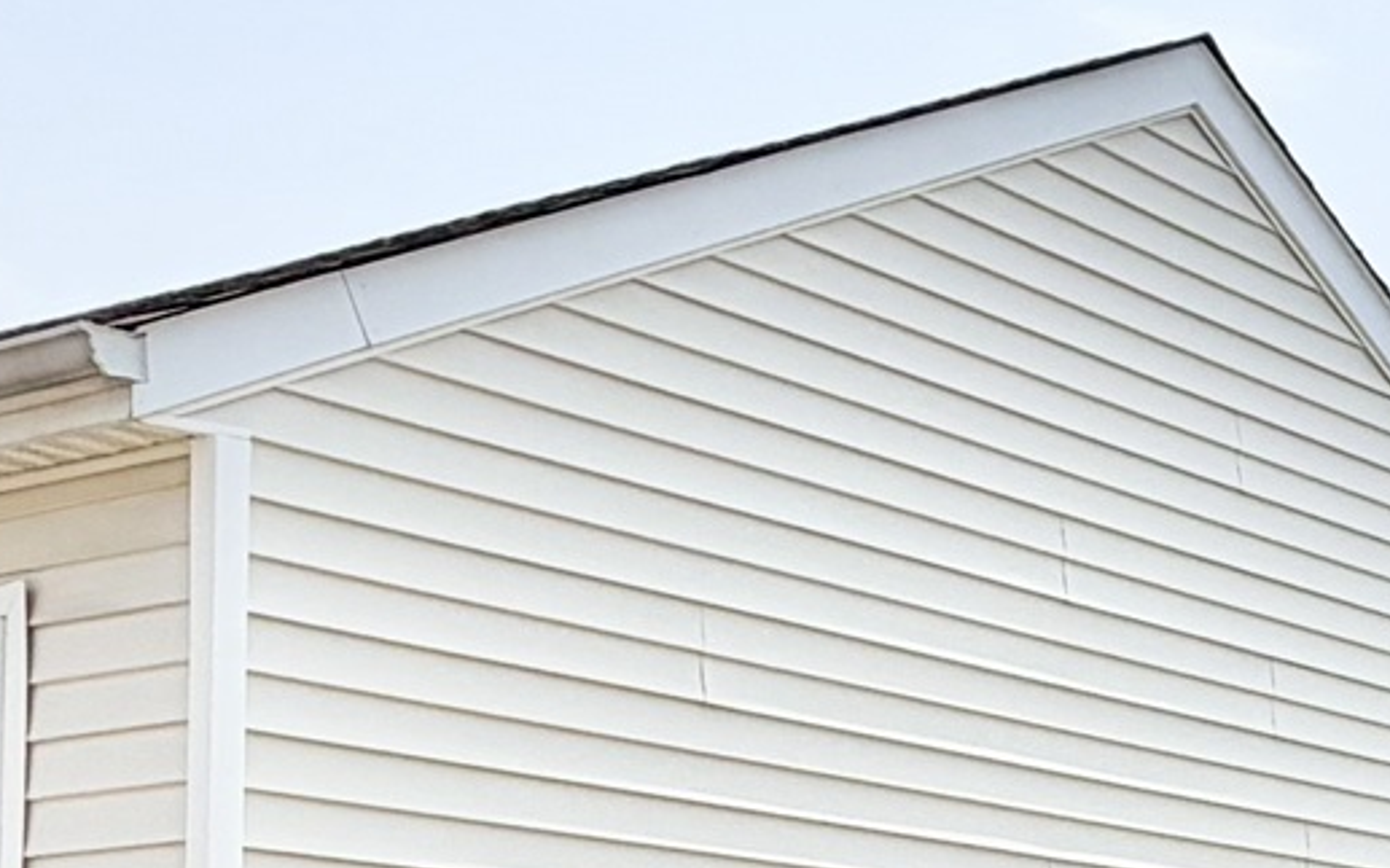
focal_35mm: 82
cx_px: 1562
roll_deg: +0.5
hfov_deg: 23.5
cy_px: 1107
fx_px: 3106
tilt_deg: +1.0
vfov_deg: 15.2
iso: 20
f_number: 2.2
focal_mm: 2.22
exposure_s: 1/1961
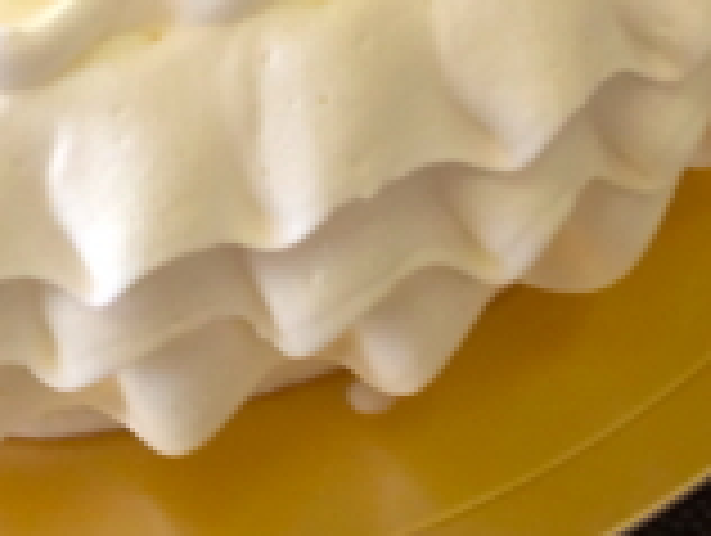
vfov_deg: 8.8
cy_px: -104
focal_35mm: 167
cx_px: 387
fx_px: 3435
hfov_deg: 11.8
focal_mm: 4.13
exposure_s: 1/20
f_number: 2.4
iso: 50
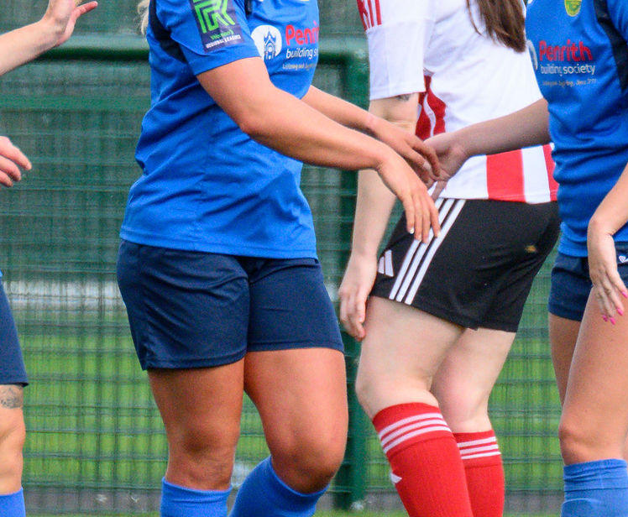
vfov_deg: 0.7
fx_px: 42473
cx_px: 336
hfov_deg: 0.8
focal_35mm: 2259
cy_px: -90
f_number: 5.6
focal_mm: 400
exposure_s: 1/1600
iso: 900
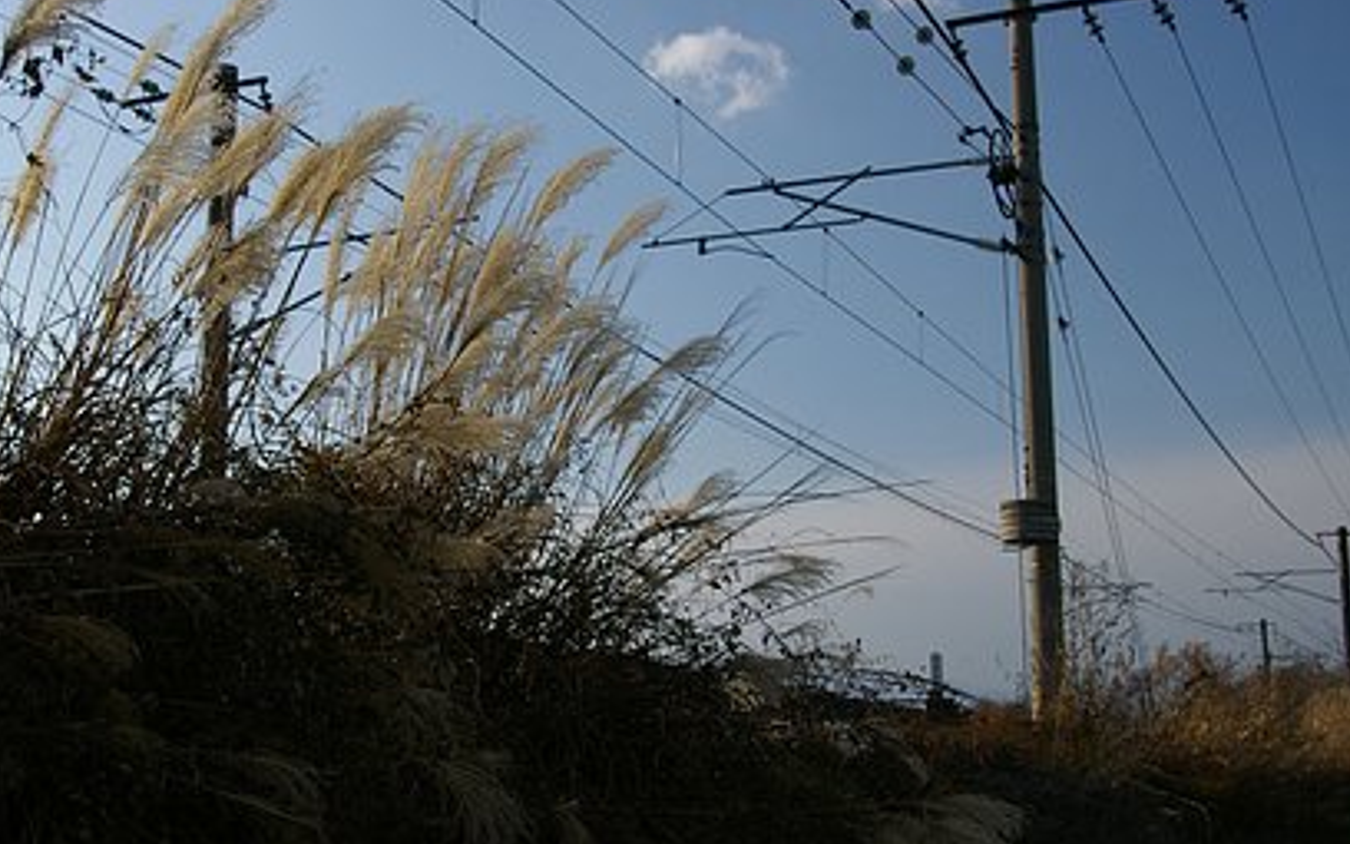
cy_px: 351
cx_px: 556
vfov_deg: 27.9
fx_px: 1692
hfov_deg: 43.3
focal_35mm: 46
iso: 200
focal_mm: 24
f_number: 6.7
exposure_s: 1/250
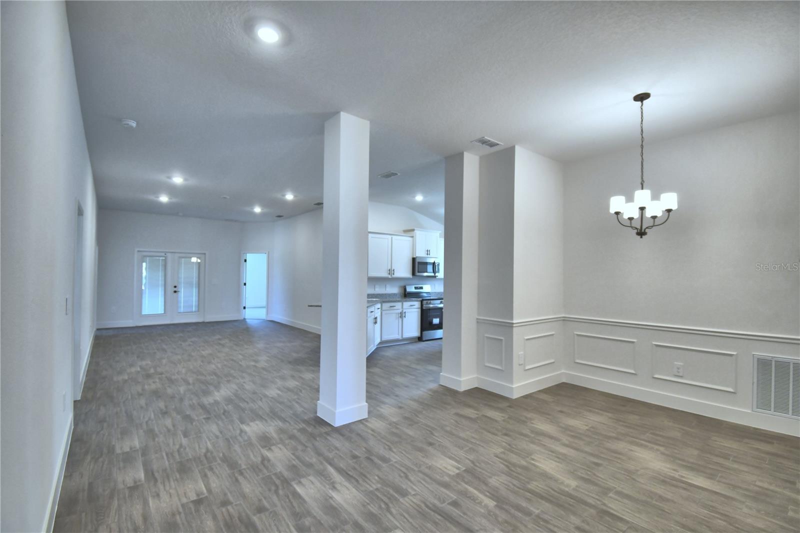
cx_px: 400
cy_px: 266
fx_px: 333
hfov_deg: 100.4
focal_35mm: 15
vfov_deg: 77.3
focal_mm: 10
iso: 400
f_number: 4.5
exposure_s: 1/50
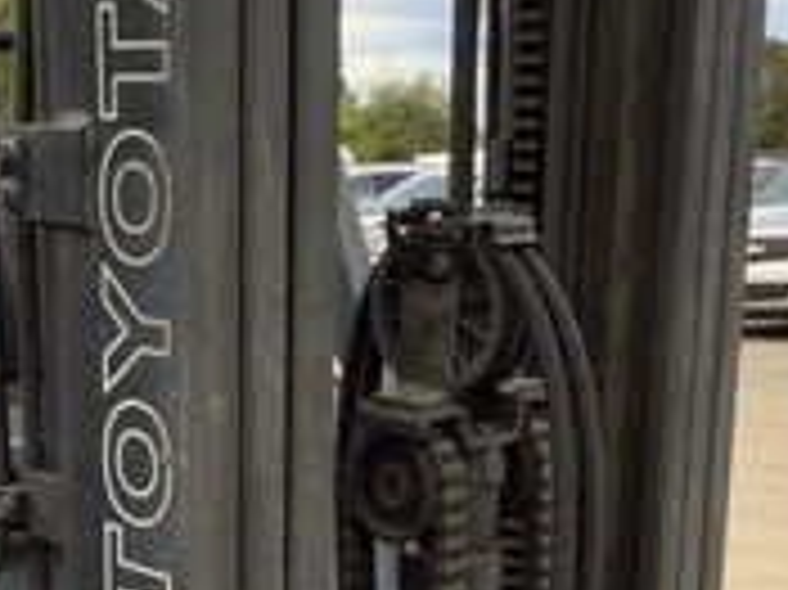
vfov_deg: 20.4
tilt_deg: -12.3
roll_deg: +1.0
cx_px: 333
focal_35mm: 71
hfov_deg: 27.4
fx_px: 1615
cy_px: 491
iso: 25
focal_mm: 3.3
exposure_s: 1/200
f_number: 2.4
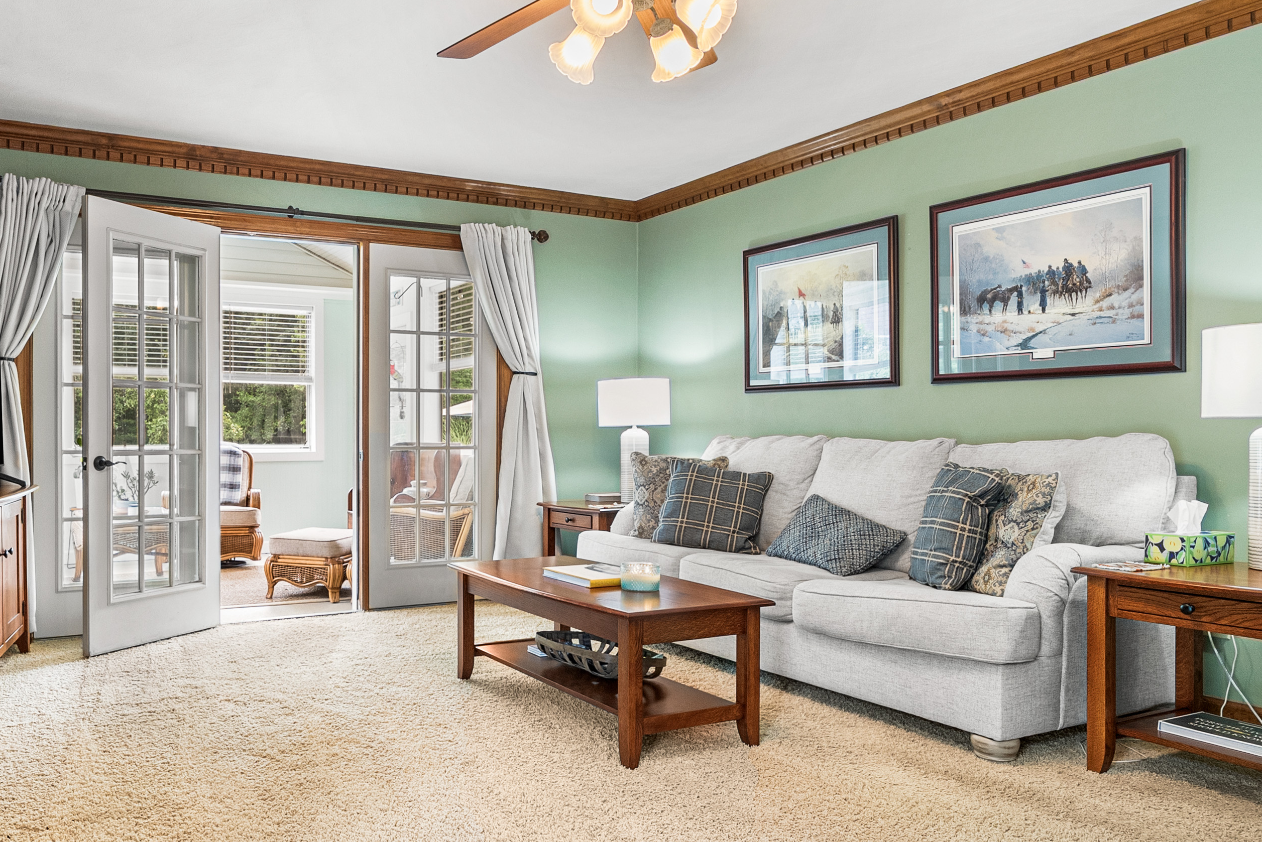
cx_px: 448
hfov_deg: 66.0
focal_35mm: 27
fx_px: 947
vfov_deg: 47.9
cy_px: 463
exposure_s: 1/6
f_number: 9
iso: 1000
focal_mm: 16
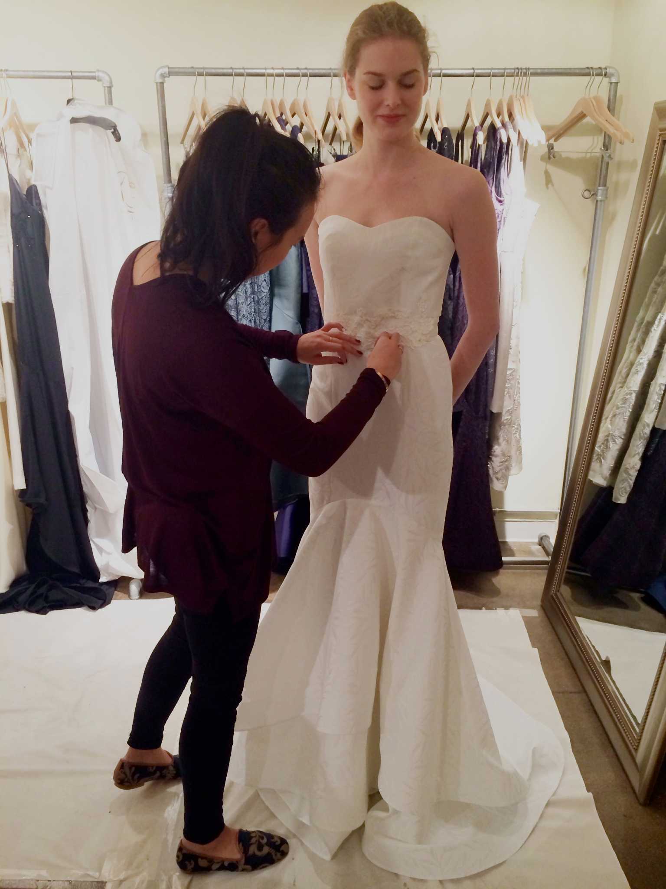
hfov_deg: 46.8
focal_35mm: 30
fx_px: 770
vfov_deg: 60.0
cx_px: 333
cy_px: 444
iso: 100
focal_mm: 4.12
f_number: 2.2
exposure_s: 1/30
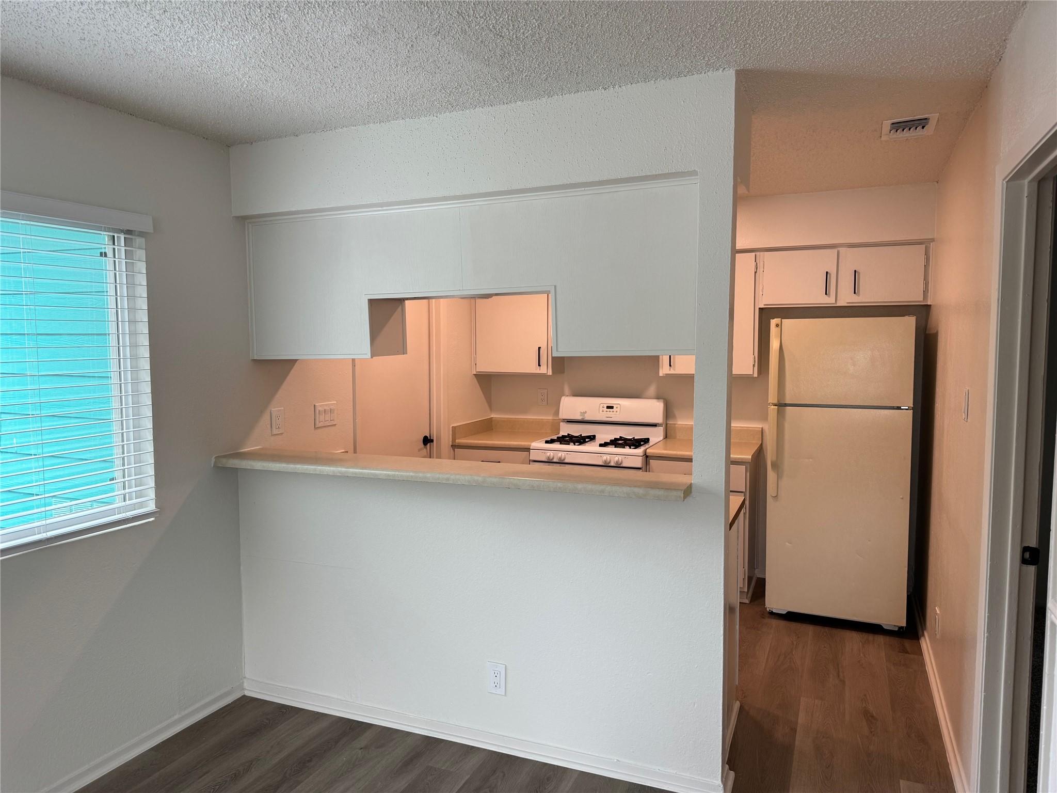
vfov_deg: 56.8
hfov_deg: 71.6
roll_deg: +0.4
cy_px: 396
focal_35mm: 24
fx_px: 733
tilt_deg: -4.5
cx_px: 528
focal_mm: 6.76
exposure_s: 1/120
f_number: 1.78
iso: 125
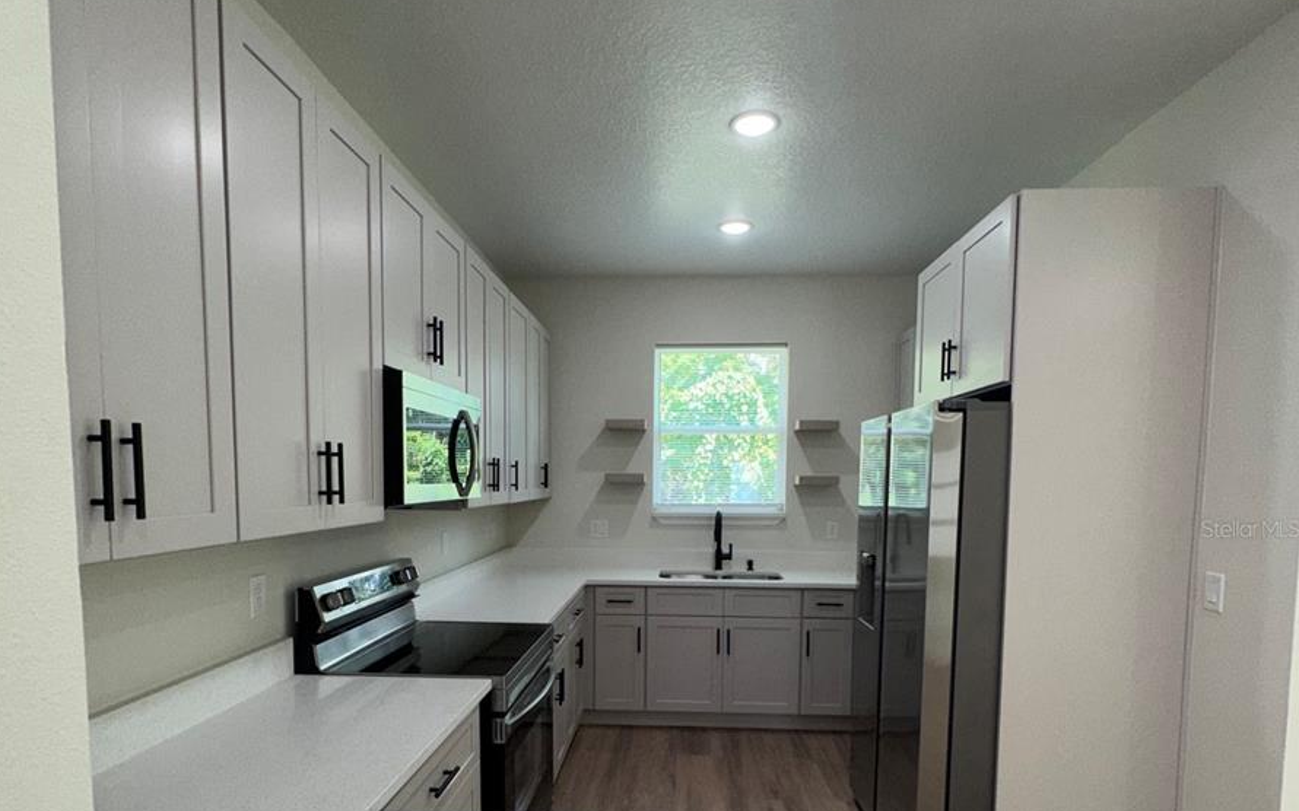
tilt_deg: -3.9
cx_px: 648
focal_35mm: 20
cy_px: 528
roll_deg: +0.1
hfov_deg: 85.1
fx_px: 708
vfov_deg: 58.5
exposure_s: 1/120
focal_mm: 2.22
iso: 160
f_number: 2.2
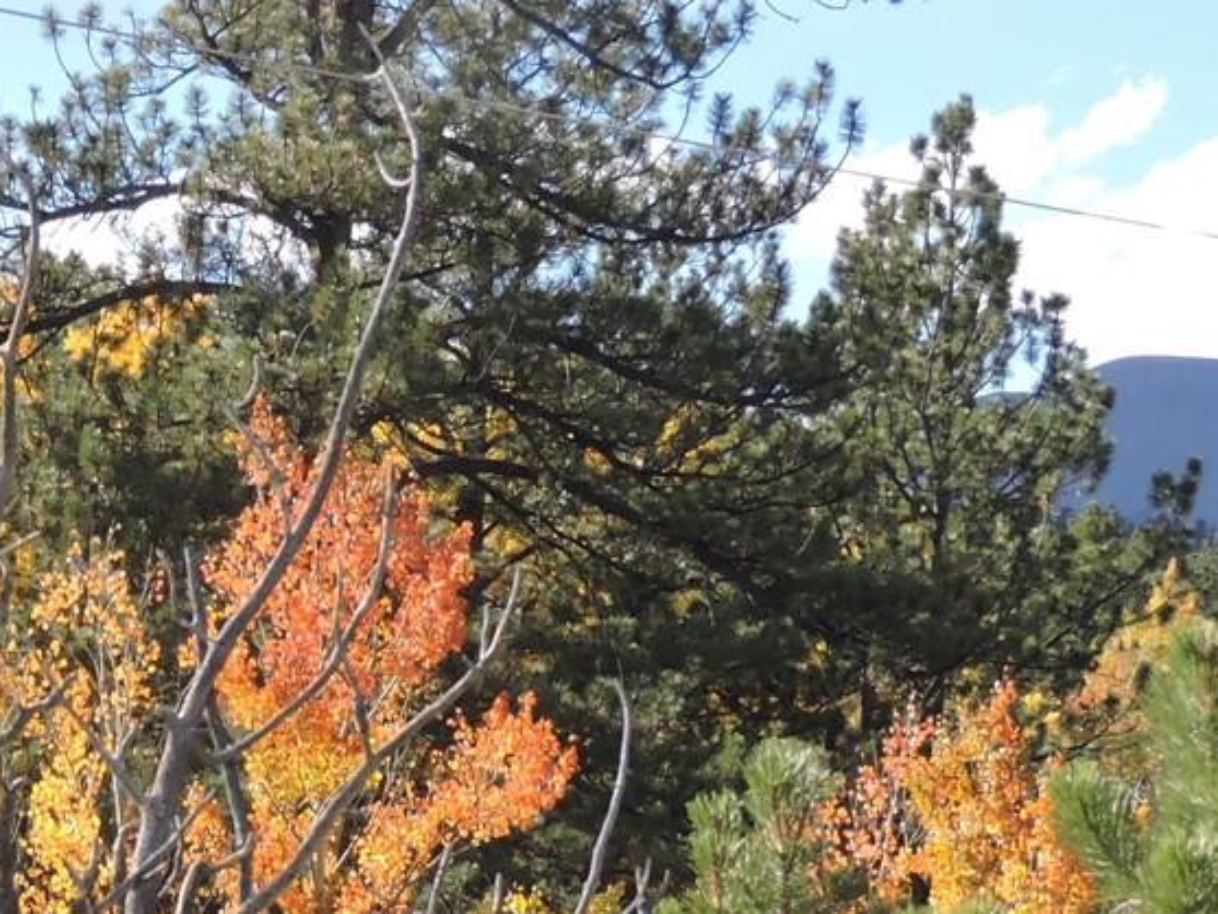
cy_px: 660
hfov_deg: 9.8
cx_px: 48
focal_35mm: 201
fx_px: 7074
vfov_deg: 7.4
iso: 250
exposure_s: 1/800
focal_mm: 12.5
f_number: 3.9
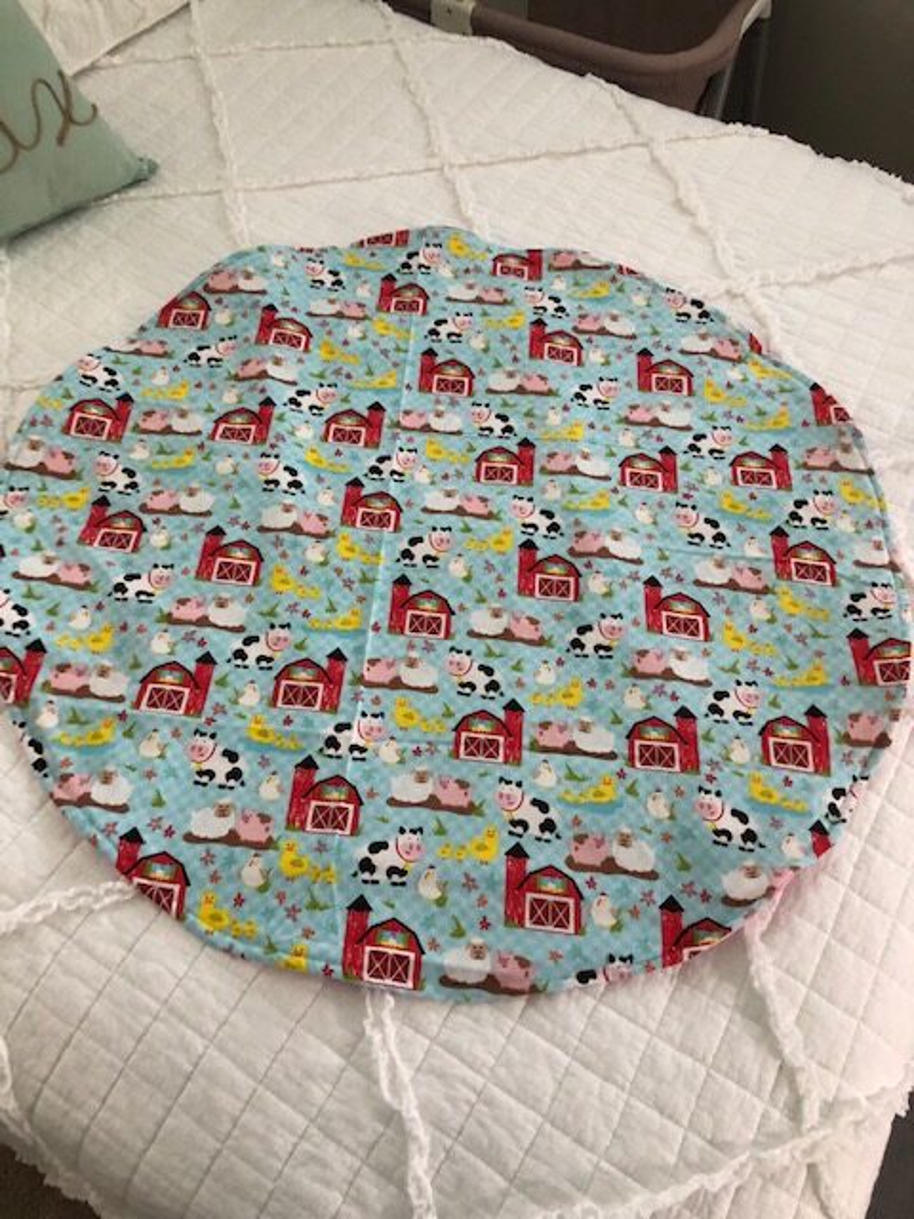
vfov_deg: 63.4
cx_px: 457
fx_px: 986
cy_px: 610
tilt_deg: -56.8
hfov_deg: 49.7
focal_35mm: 28
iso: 80
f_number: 1.8
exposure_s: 1/15
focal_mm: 3.99
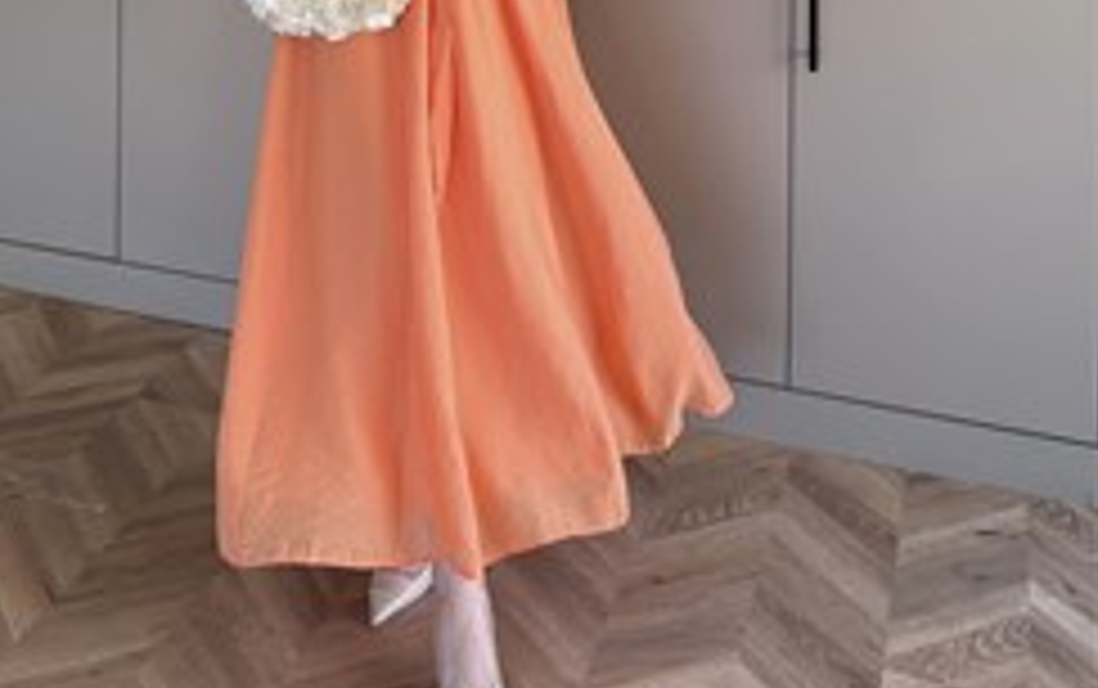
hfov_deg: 45.7
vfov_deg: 26.9
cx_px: 405
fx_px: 1288
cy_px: -115
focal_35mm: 43
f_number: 1.78
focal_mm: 6.76
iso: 100
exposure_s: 1/121
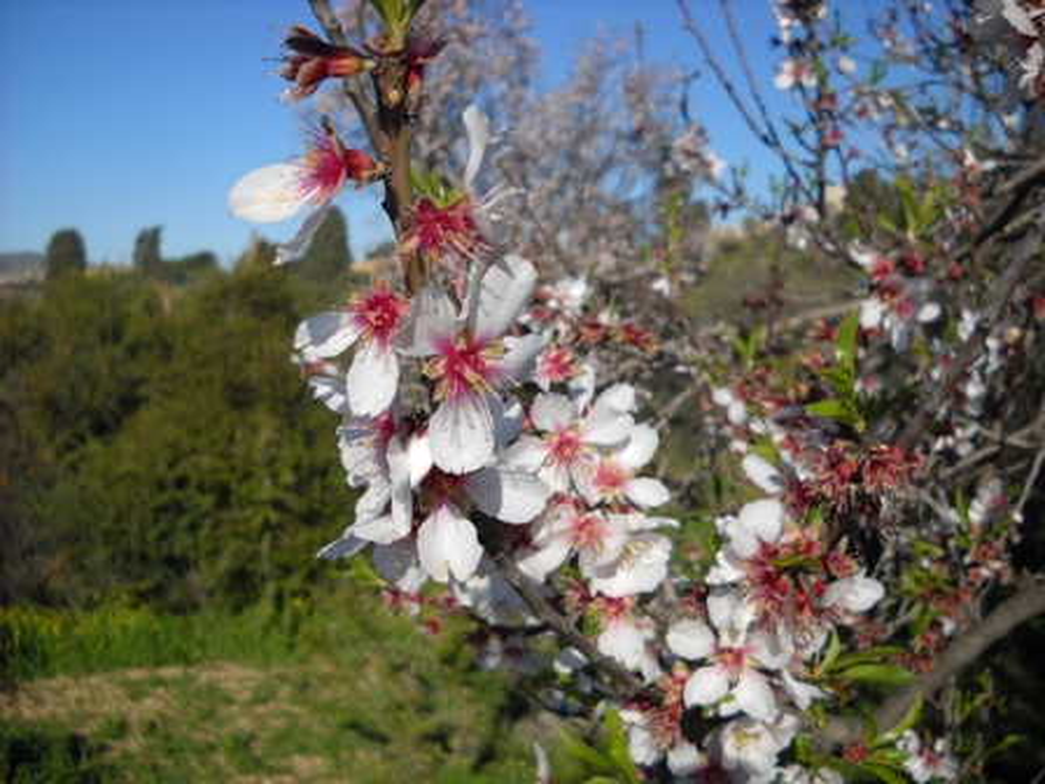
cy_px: 392
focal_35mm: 41
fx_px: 1238
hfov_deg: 45.8
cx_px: 522
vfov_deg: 35.1
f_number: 5.5
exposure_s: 1/458
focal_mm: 6.72
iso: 64
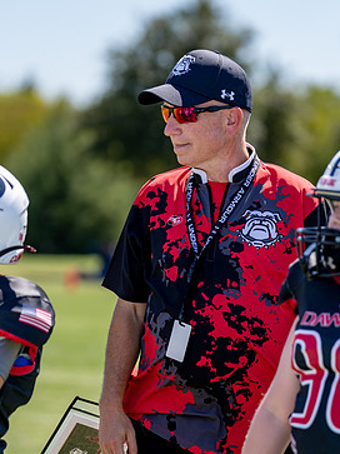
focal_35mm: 200
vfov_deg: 9.9
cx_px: 189
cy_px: 240
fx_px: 2621
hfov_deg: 7.4
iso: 100
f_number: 2.8
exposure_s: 1/1000
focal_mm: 128
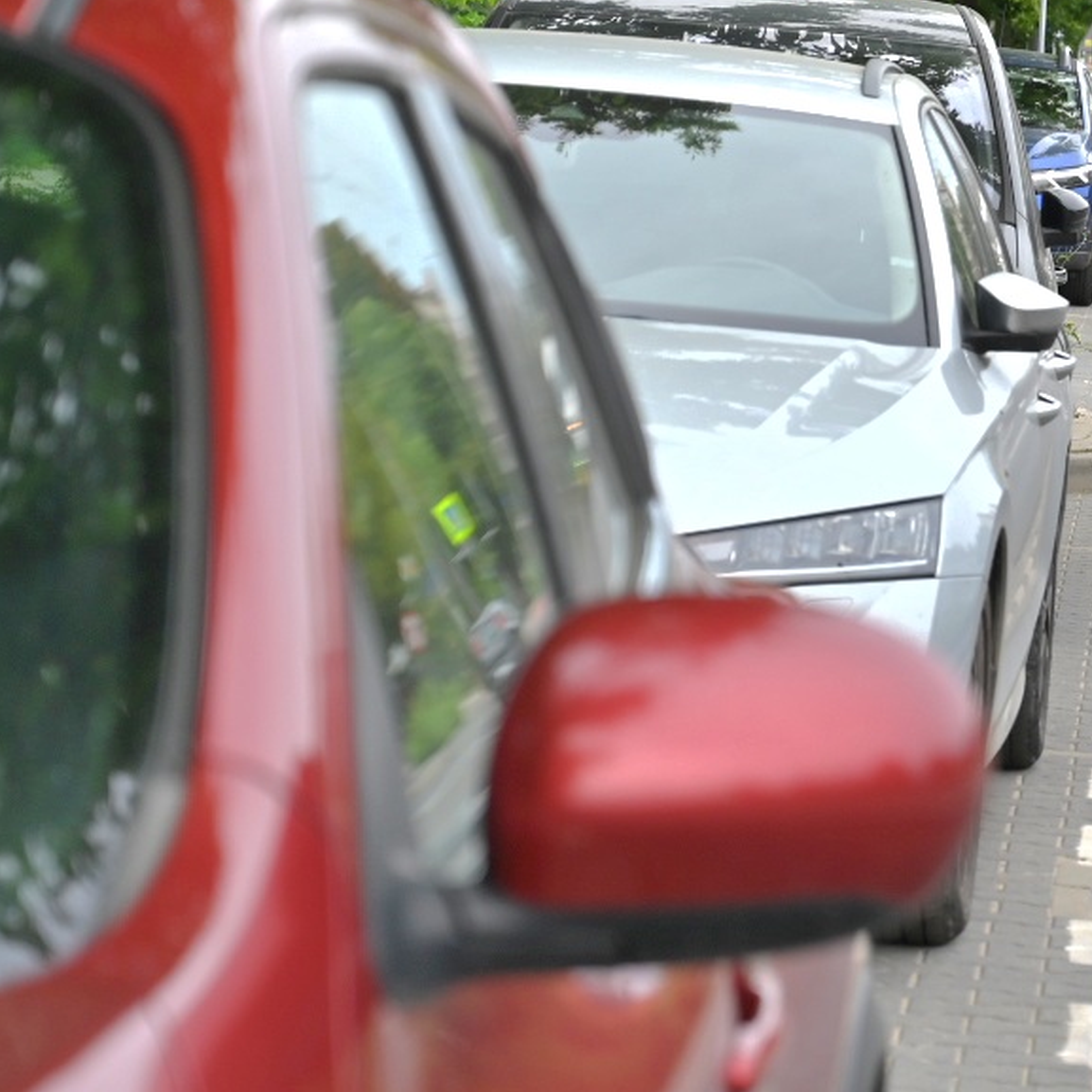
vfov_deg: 10.5
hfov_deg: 10.4
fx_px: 5960
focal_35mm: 167
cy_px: 483
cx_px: 1101
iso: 100
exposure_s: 1/400
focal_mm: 70
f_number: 4.5
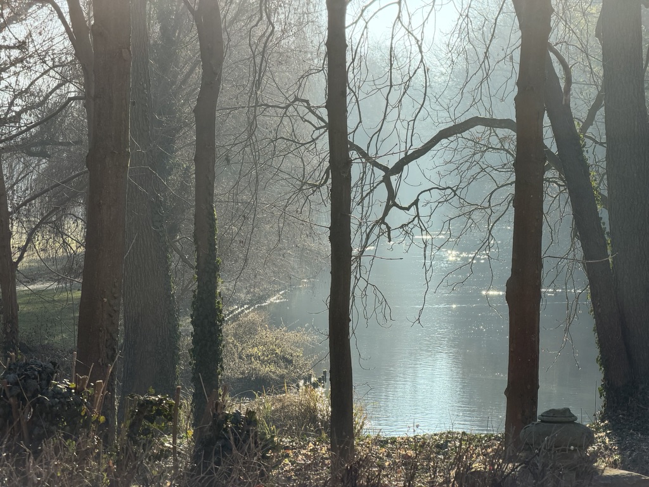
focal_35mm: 100
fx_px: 1875
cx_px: 324
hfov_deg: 19.6
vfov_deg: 14.8
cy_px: 244
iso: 50
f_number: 2.8
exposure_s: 1/510
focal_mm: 16.89
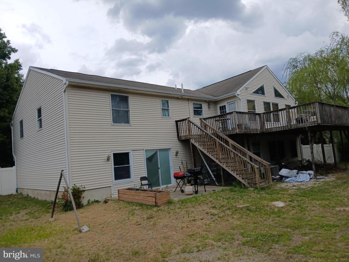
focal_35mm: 26
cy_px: 131
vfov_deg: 53.1
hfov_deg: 67.3
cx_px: 174
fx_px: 262
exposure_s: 1/690
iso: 20
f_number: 1.8
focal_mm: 3.98
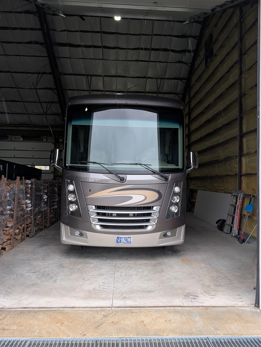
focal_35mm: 24
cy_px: 174
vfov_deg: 71.5
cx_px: 130
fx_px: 241
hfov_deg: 56.9
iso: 62
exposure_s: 1/135
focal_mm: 6.9
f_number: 1.68
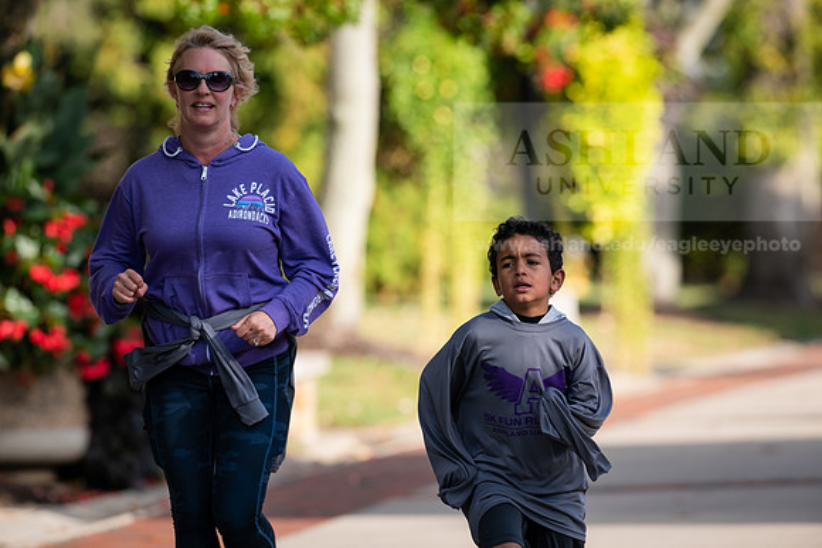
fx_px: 6851
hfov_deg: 6.9
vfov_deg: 4.6
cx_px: 411
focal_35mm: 300
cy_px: 274
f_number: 5
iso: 200
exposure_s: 1/500
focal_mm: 300
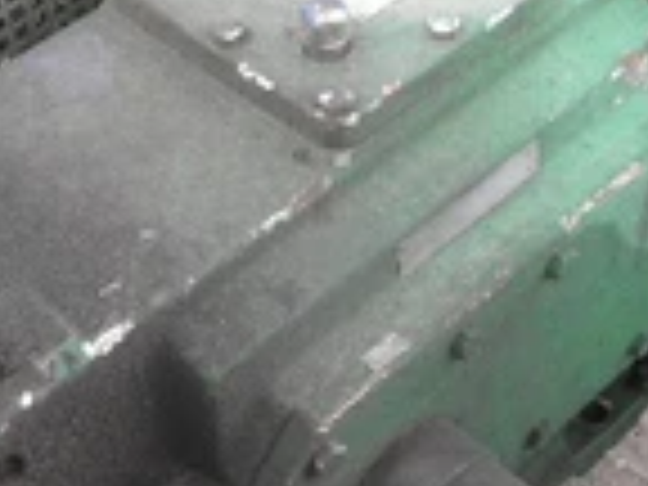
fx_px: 1460
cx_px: 310
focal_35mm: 78
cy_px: 320
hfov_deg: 25.0
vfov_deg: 18.8
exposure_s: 1/40
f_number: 3
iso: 64
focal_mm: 5
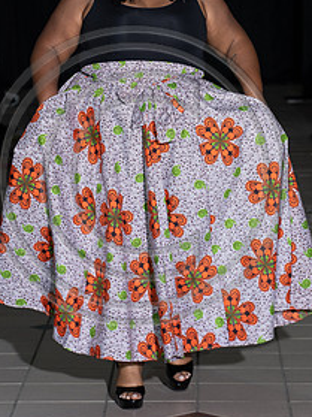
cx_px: 134
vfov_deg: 10.2
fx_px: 2333
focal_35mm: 194
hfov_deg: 7.6
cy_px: 175
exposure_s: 1/160
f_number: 6.3
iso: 1000
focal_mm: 125
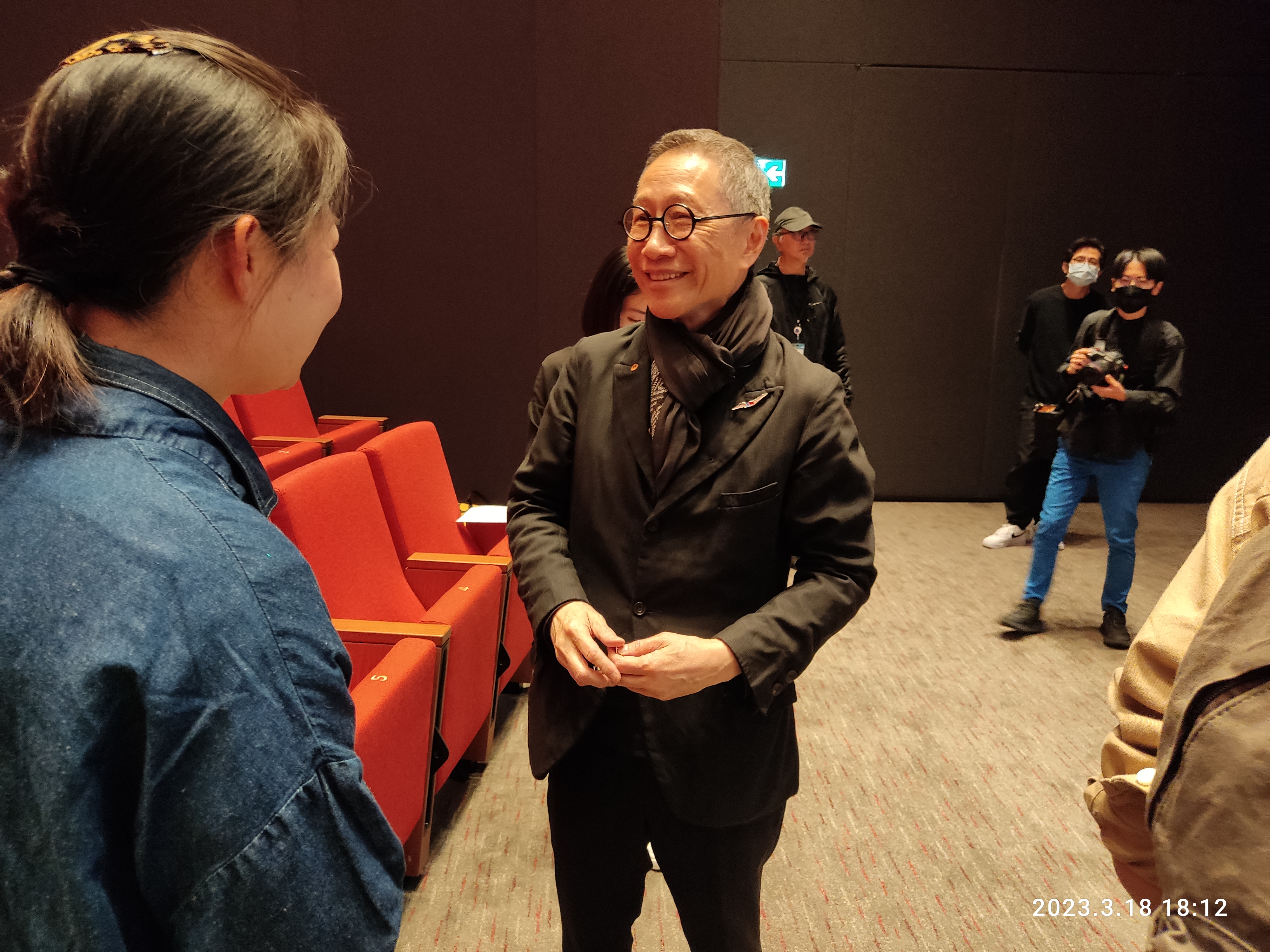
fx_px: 917
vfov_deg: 54.9
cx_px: 635
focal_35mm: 25
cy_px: 476
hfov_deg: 69.4
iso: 386
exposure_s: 1/25
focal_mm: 4.71
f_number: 1.79
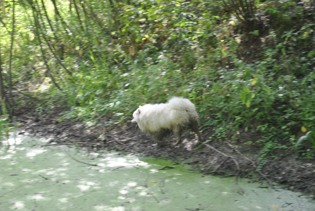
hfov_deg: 24.6
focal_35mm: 82
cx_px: 158
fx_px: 723
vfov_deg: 16.6
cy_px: 106
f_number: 5.6
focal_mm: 55
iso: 200
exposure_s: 1/30
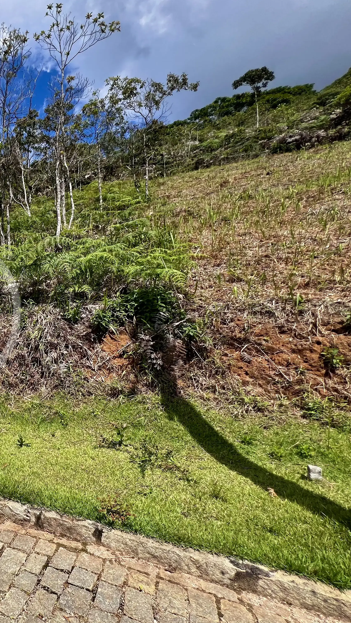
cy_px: 313
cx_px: -61
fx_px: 314
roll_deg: -0.3
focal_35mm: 19
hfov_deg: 41.7
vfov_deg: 89.6
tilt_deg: +0.4
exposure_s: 1/1357
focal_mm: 1.57
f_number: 1.8
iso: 32
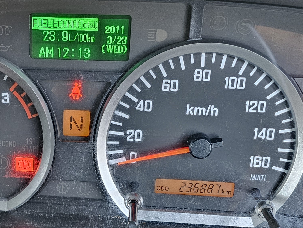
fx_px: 534
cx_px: 50
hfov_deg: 30.7
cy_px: 201
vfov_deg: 23.4
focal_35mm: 61
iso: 500
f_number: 1.7
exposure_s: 1/50
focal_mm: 6.3
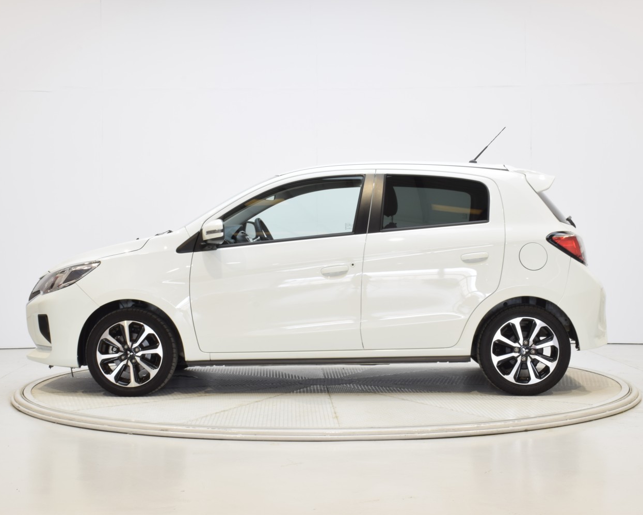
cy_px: 257
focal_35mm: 61
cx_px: 313
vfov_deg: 25.0
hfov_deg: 31.0
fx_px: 1161
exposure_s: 1
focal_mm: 36
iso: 100
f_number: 22
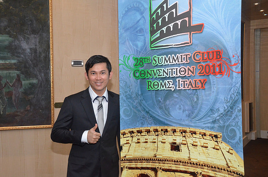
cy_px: 88
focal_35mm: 46
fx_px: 345
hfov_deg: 42.4
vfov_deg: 28.8
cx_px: 134
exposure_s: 1/100
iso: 3200
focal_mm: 31
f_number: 11
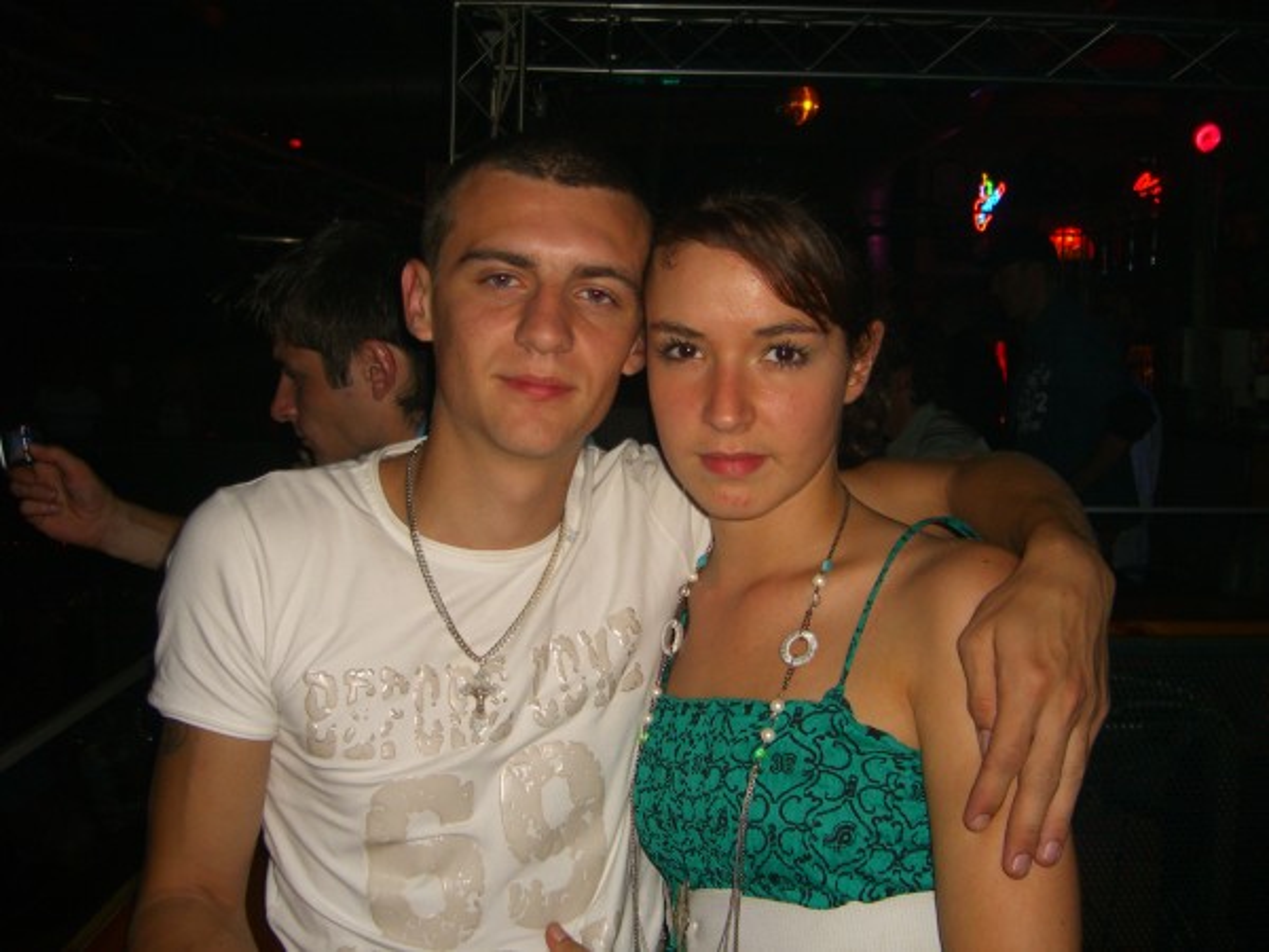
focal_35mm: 38
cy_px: 476
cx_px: 634
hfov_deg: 49.0
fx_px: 1393
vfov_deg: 37.7
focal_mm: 7.9
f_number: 2.8
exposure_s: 1/60
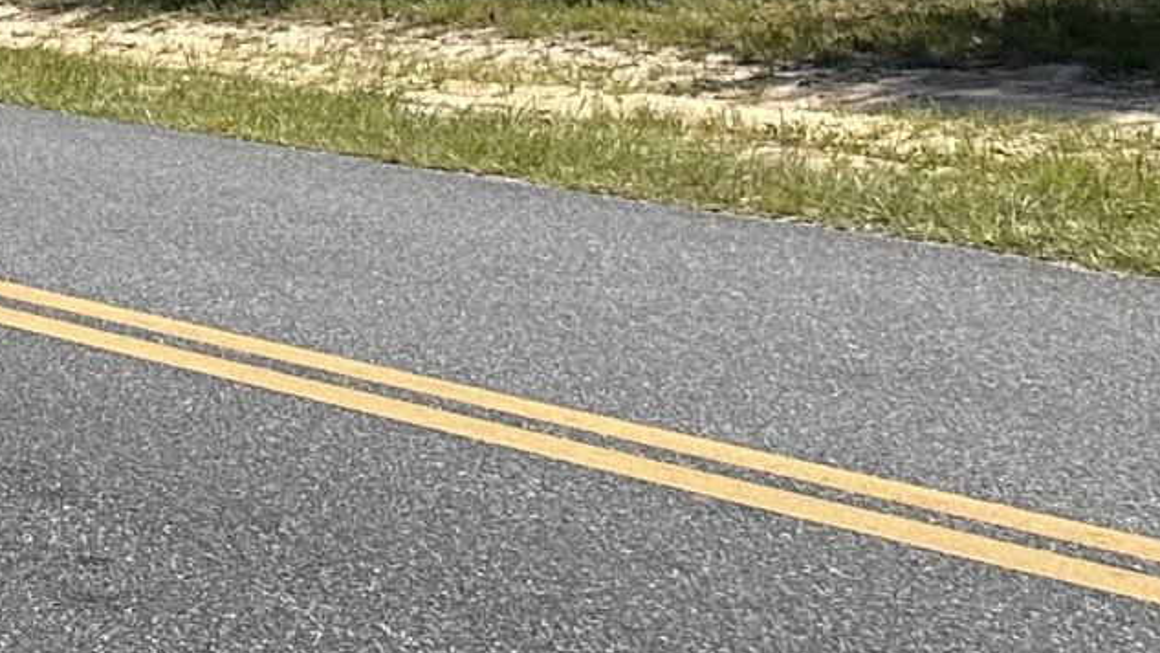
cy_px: -761
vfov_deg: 9.1
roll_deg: +1.8
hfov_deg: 13.6
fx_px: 3814
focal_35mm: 124
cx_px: -1442
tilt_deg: +9.6
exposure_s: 1/5000
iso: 80
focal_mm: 6.86
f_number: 1.78
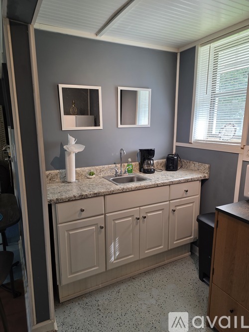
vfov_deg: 73.9
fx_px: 221
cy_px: 166
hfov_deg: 58.9
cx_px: 124
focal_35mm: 23
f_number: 1.7
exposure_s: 1/120
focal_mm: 6.3
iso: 100
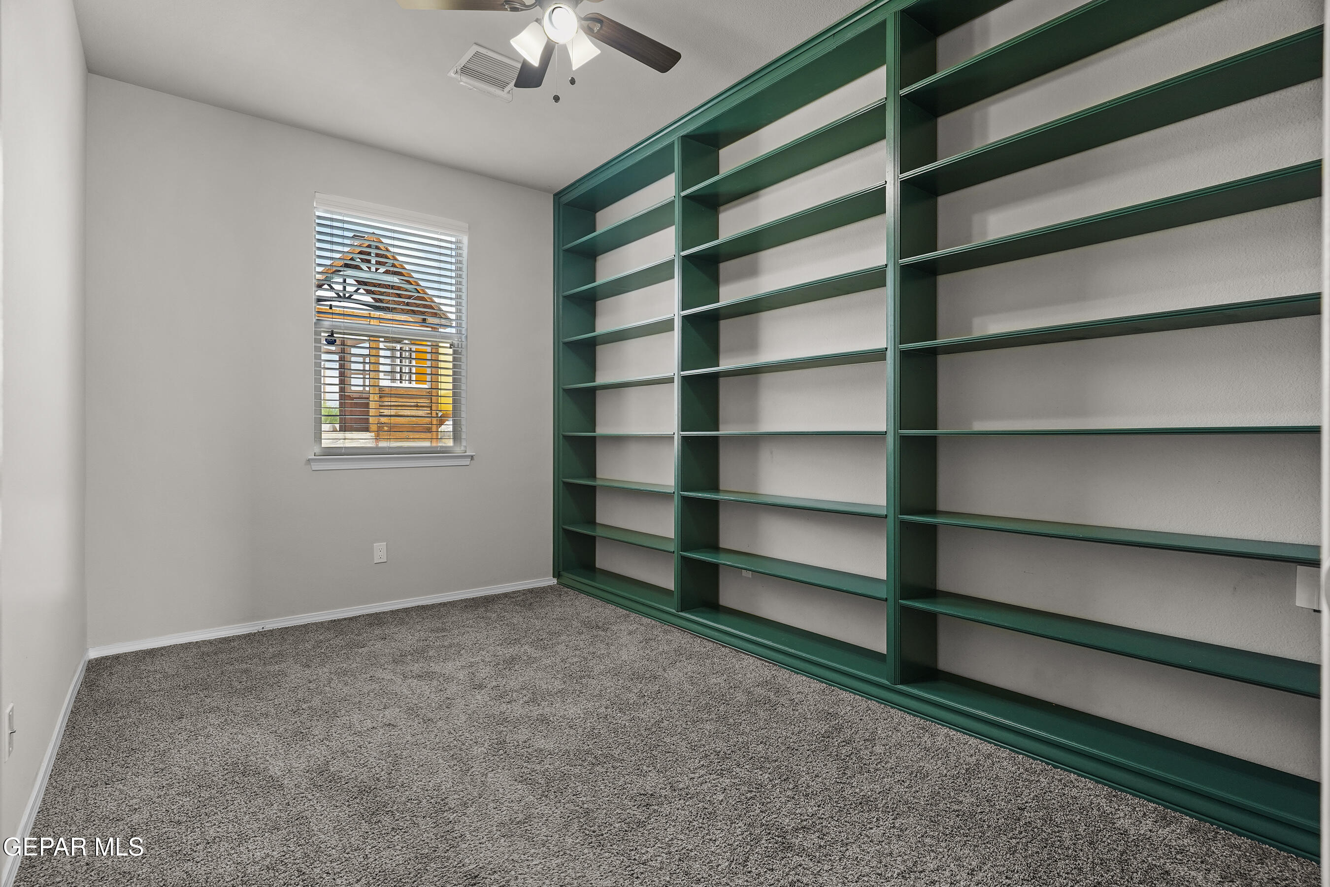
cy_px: 444
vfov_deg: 70.4
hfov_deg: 93.3
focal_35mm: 17
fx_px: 628
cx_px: 665
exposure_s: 1/2
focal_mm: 17
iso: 1000
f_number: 8
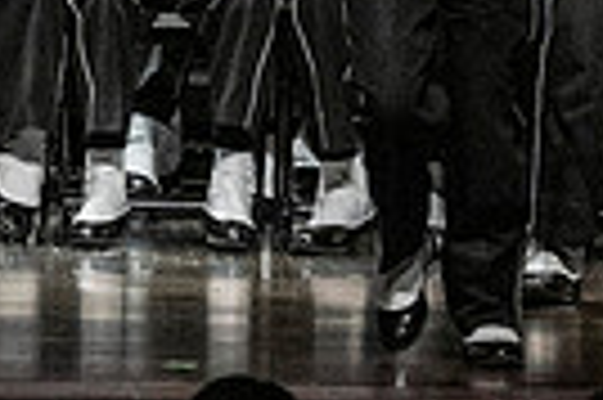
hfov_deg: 2.6
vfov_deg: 1.7
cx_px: -117
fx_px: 13517
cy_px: -279
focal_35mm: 808
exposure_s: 1/500
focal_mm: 125
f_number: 4
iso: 4000
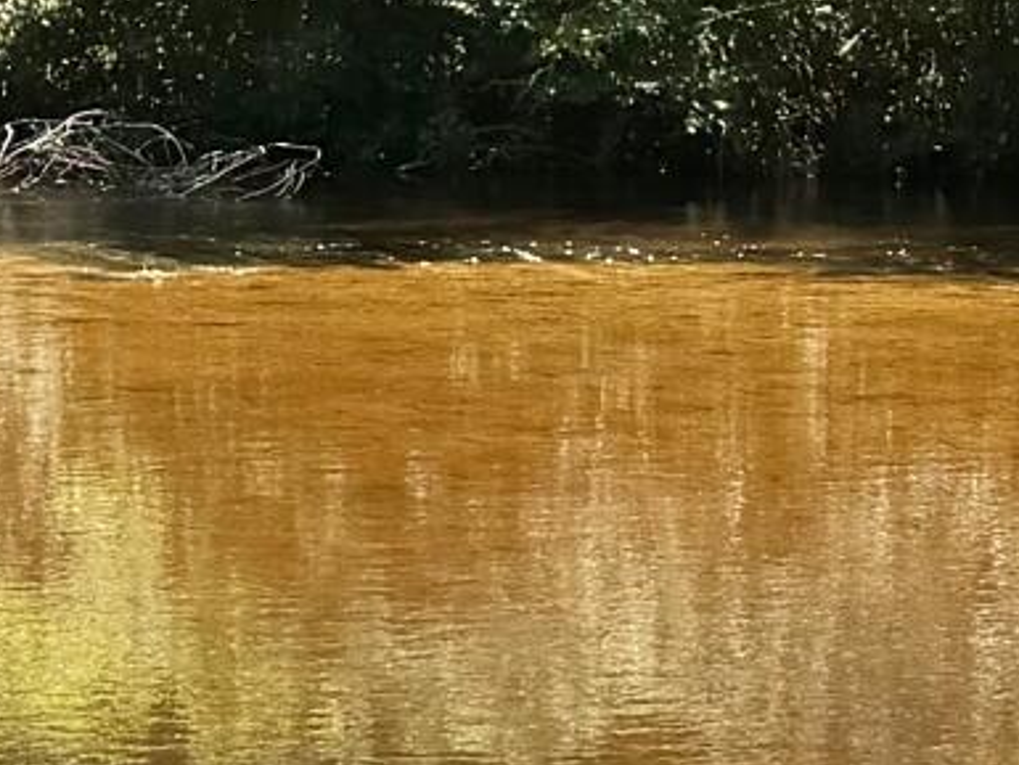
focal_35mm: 187
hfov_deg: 10.5
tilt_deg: -5.5
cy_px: 339
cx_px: 1030
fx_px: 5506
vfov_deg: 7.9
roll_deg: +0.1
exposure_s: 1/1211
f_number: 1.78
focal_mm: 6.76
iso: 100
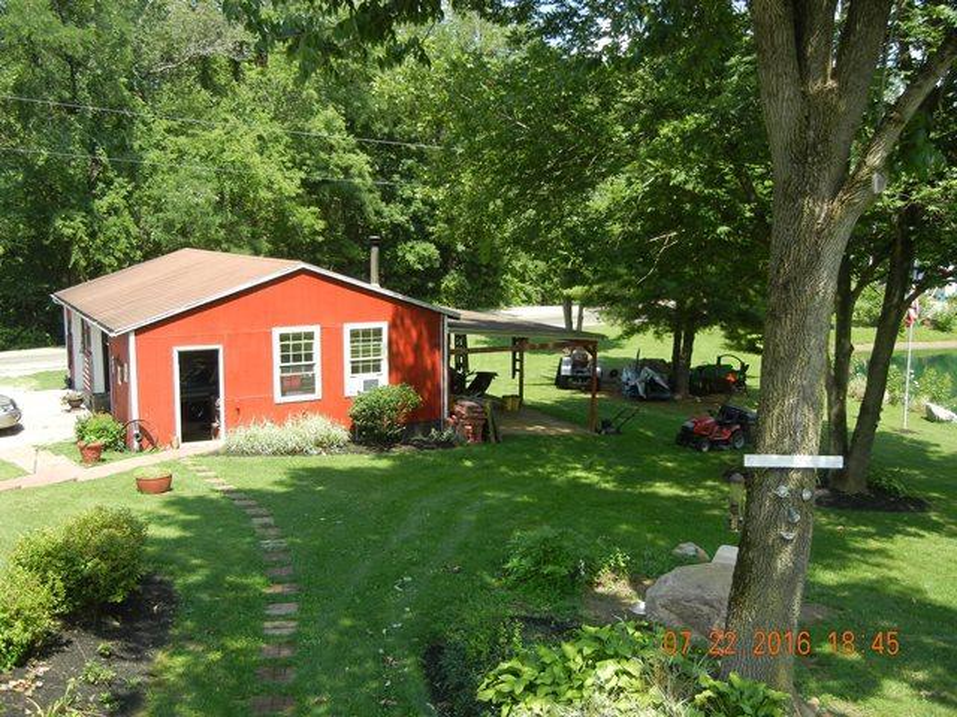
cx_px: 478
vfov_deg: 41.8
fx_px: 940
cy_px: 358
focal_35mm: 34
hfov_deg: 54.0
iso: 160
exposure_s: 1/457
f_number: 3.6
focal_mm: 6.2
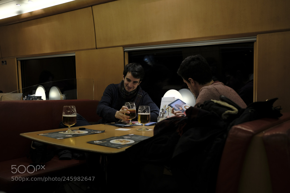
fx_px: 282
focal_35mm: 35
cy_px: 96
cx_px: 145
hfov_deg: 54.4
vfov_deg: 37.8
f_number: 2.8
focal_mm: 23
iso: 400
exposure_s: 1/60
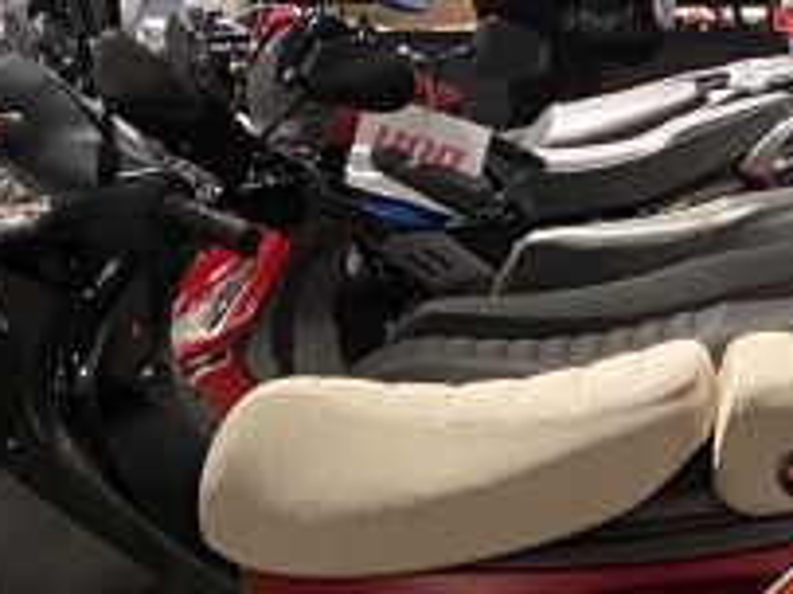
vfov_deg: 10.1
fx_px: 3114
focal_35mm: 136
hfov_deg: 14.2
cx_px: 859
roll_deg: +0.1
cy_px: 1178
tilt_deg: -20.1
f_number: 1.8
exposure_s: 1/50
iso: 400
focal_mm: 4.25
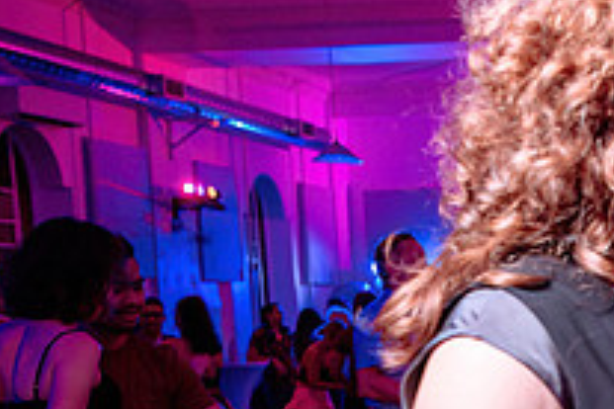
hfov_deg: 21.3
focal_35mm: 80
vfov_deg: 16.8
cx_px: 925
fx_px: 1364
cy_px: 388
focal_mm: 24
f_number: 3.5
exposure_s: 1/60
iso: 800
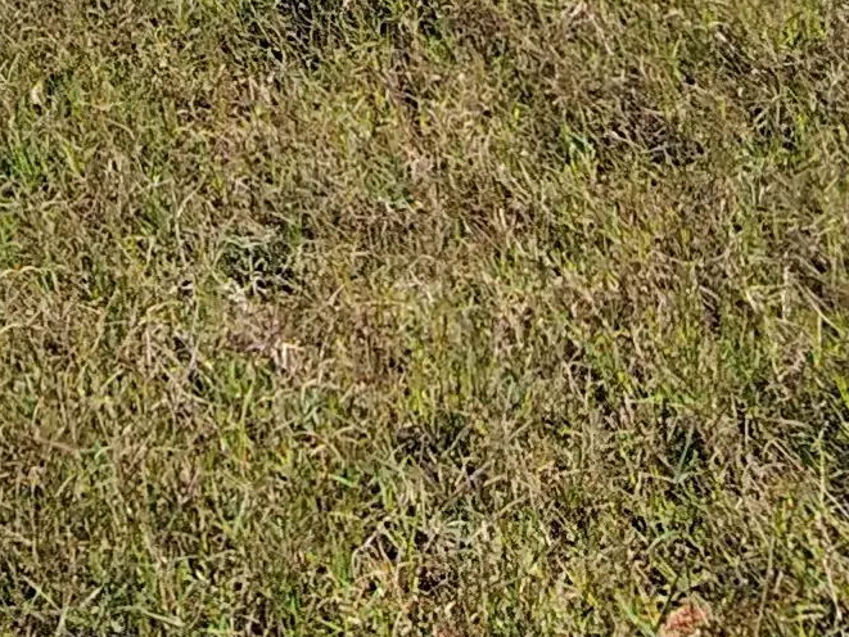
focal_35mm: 79
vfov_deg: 14.0
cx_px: 8
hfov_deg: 23.7
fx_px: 1938
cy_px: -825
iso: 101
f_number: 2.2
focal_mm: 1.66
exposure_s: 1/2138
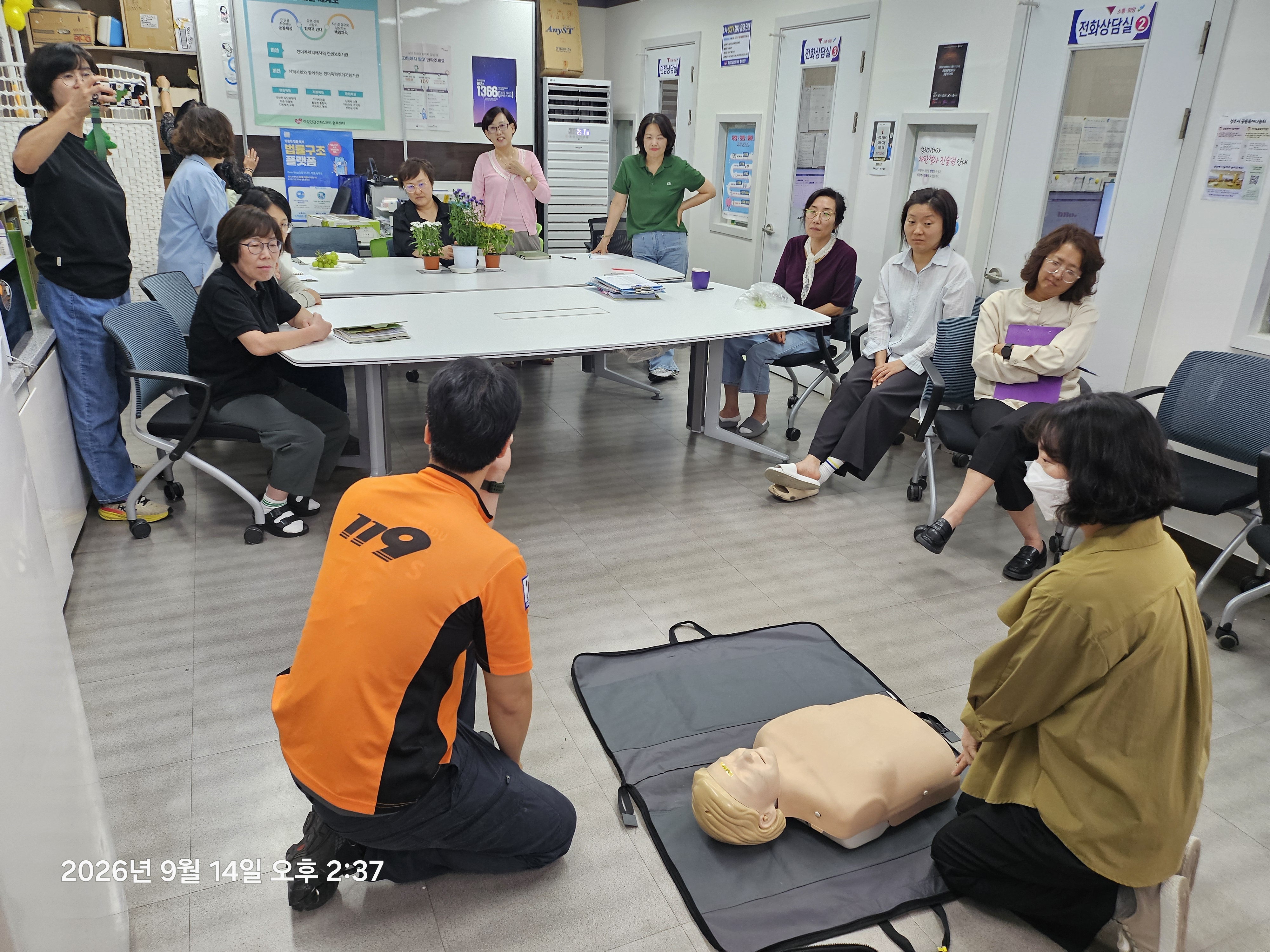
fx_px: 881
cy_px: 476
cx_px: 635
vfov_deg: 56.8
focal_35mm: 24
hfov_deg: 71.6
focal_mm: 5
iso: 200
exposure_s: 1/120
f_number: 1.8
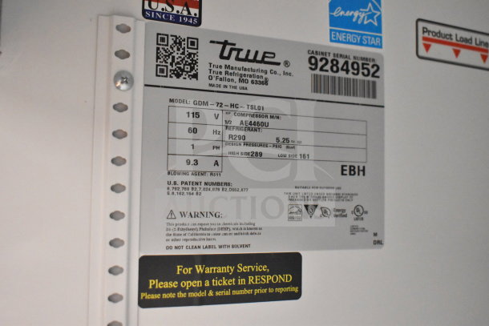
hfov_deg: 46.4
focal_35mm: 42
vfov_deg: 31.9
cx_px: 244
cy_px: 163
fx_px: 571
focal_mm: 28
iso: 11400
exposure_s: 1/50
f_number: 4.2
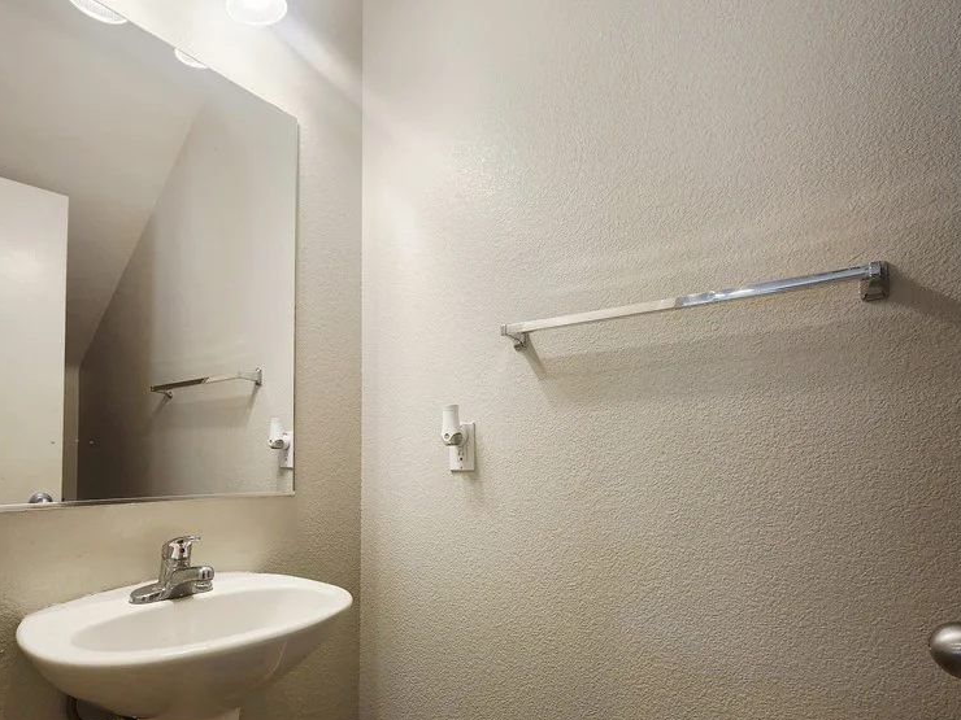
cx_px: 432
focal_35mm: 18
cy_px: 436
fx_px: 500
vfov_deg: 70.8
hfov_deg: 87.5
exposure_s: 1/60.2
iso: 125
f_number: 2.2
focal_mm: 2.2
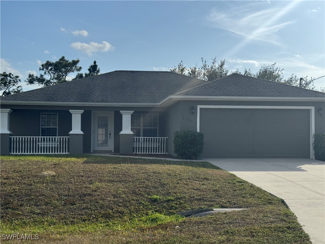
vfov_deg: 30.3
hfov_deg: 39.7
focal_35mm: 48
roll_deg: -0.4
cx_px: 162
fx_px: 451
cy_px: 122
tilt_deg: +2.0
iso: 80
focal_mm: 6.76
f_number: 1.78
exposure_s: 1/9009
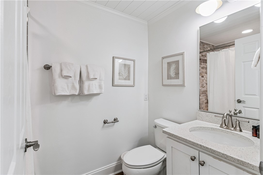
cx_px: 132
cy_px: 88
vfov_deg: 70.4
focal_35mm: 17
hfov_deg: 93.3
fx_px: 124
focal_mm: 17
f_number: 8
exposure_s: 1/15
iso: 250
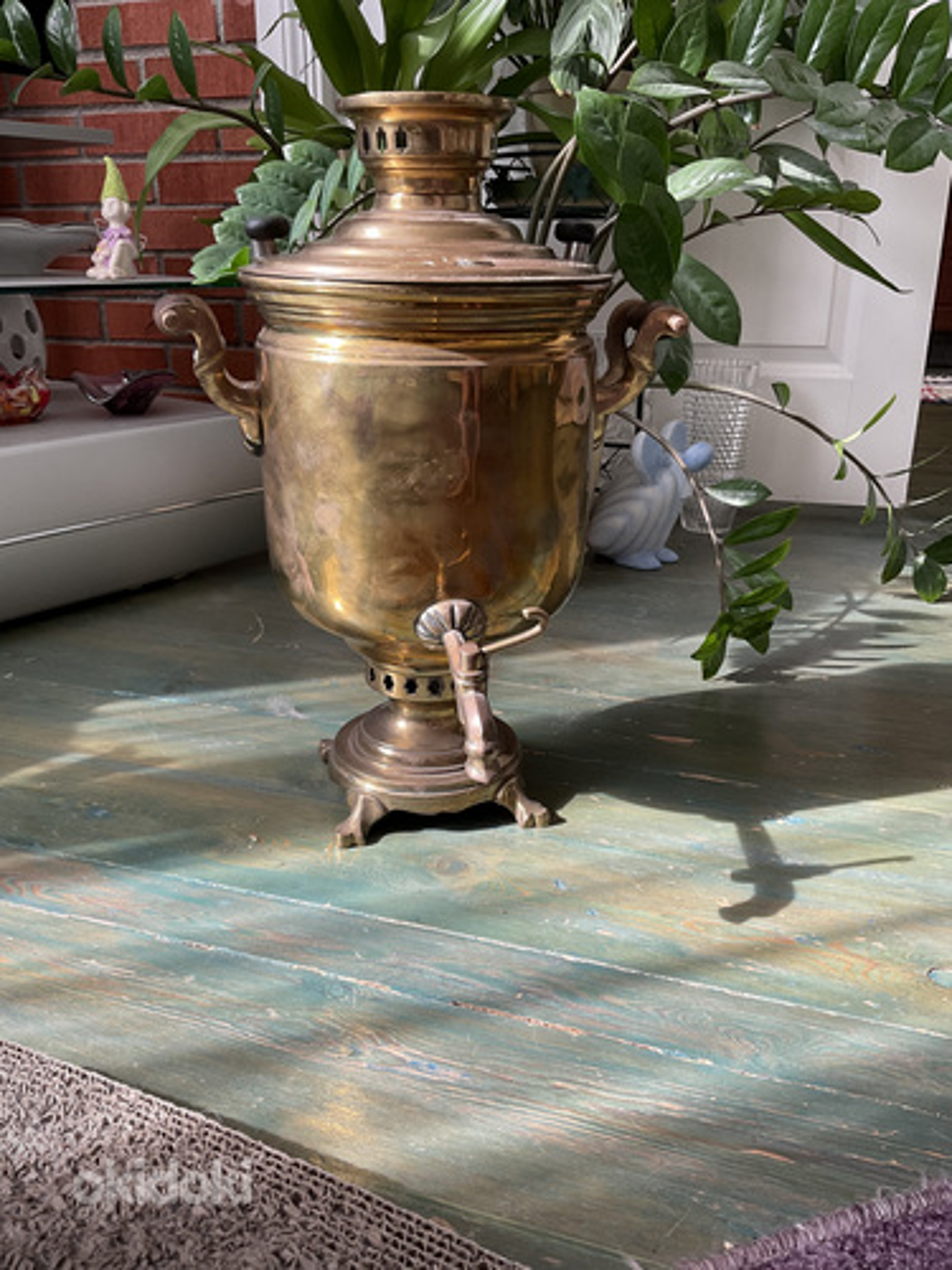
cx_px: 476
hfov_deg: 48.2
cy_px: 635
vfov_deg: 61.7
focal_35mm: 29
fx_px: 1063
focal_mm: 3
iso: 50
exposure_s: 1/122
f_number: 1.8
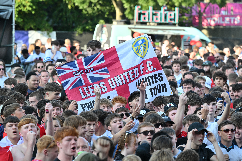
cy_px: 80
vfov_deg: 6.9
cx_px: 121
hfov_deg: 10.3
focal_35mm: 200
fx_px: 1344
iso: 400
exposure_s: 1/320
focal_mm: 200
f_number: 5.6
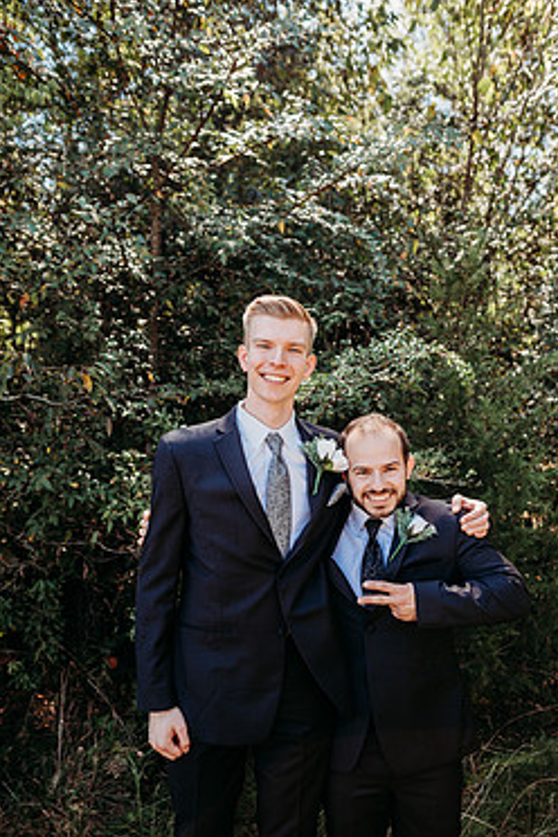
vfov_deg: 63.4
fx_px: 674
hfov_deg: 44.8
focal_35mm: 29
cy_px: 477
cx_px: 326
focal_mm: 24
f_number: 2.8
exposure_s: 1/400
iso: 125
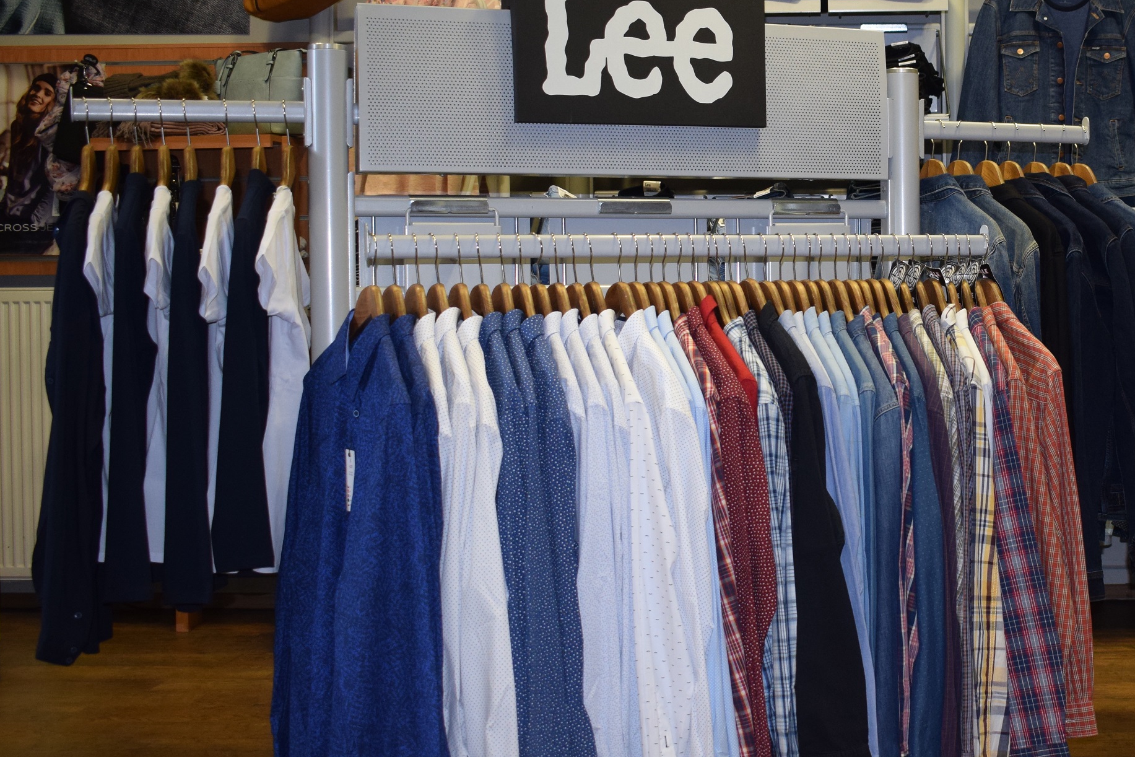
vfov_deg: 25.0
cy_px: 307
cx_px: 884
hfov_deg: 35.8
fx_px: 1702
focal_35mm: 54
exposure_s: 1/80
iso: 800
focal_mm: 22
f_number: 4.5
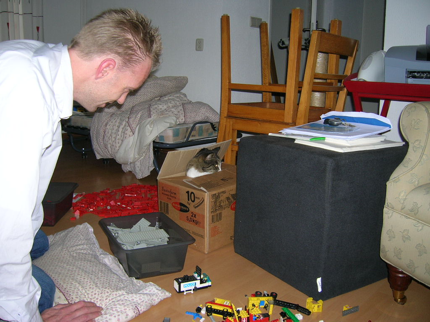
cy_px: 161
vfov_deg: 41.8
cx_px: 215
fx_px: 422
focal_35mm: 34
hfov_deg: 54.0
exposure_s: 1/60.1
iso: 62
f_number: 2.9
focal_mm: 5.7
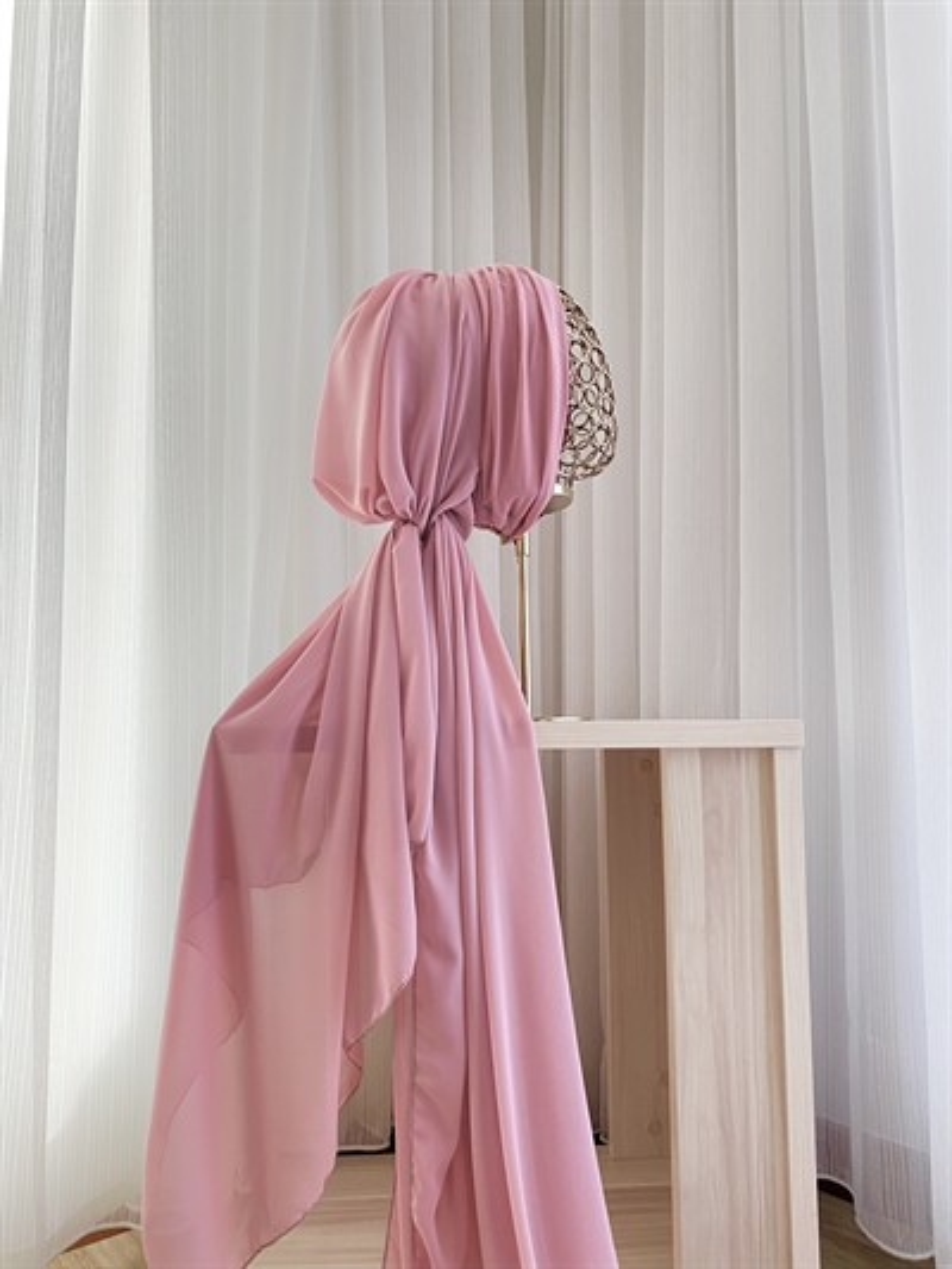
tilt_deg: +5.5
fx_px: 953
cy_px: 634
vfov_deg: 67.3
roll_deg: +0.6
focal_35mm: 26
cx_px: 476
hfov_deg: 53.1
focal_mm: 4.25
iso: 125
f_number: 1.8
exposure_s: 1/91
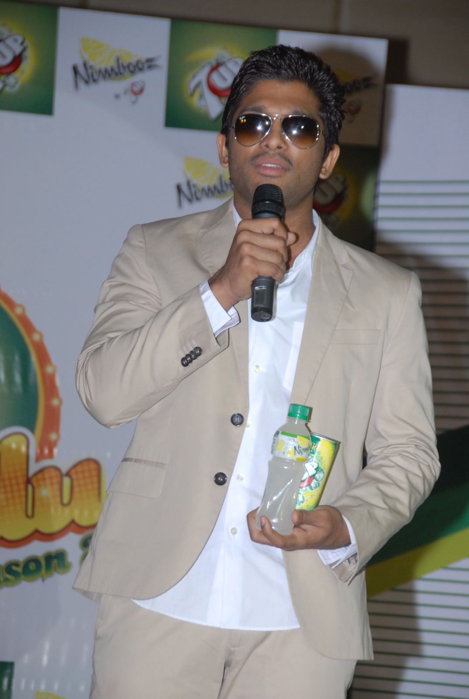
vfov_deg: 11.4
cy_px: 350
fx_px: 3501
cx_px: 234
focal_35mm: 180
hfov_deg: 7.7
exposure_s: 1/125
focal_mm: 120
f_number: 6.3
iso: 400
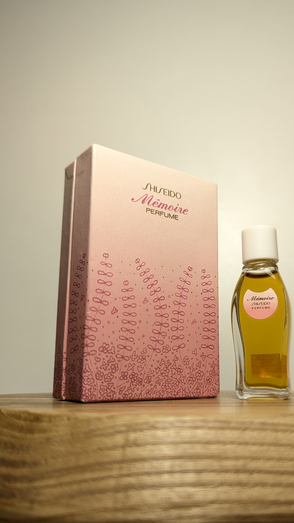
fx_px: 430
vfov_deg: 62.5
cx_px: 187
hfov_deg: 37.5
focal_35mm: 31
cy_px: 285
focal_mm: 6.81
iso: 49
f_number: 1.85
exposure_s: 1/100
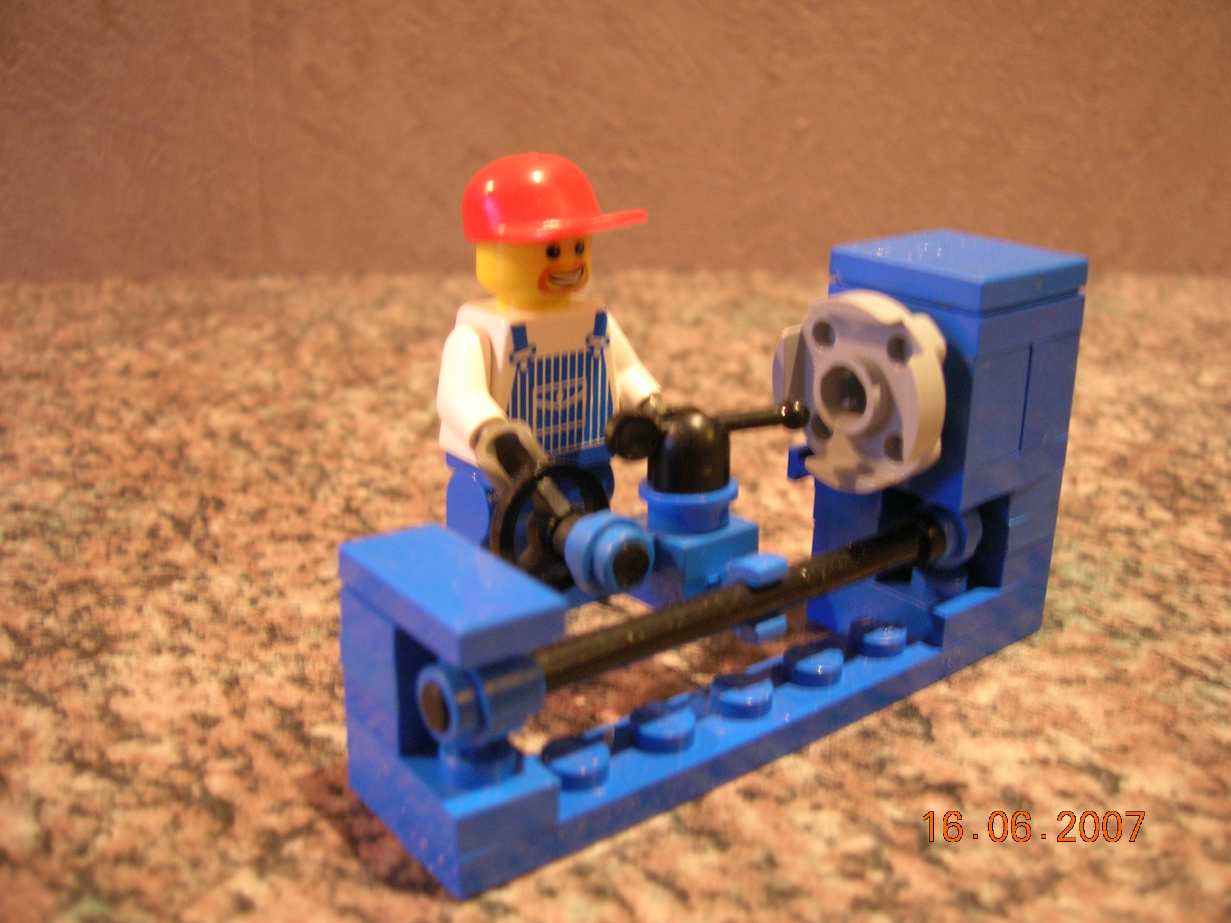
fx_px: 1209
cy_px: 462
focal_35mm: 34
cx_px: 616
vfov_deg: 41.8
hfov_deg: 54.0
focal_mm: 5.7
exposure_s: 1/3.6
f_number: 2.9
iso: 95
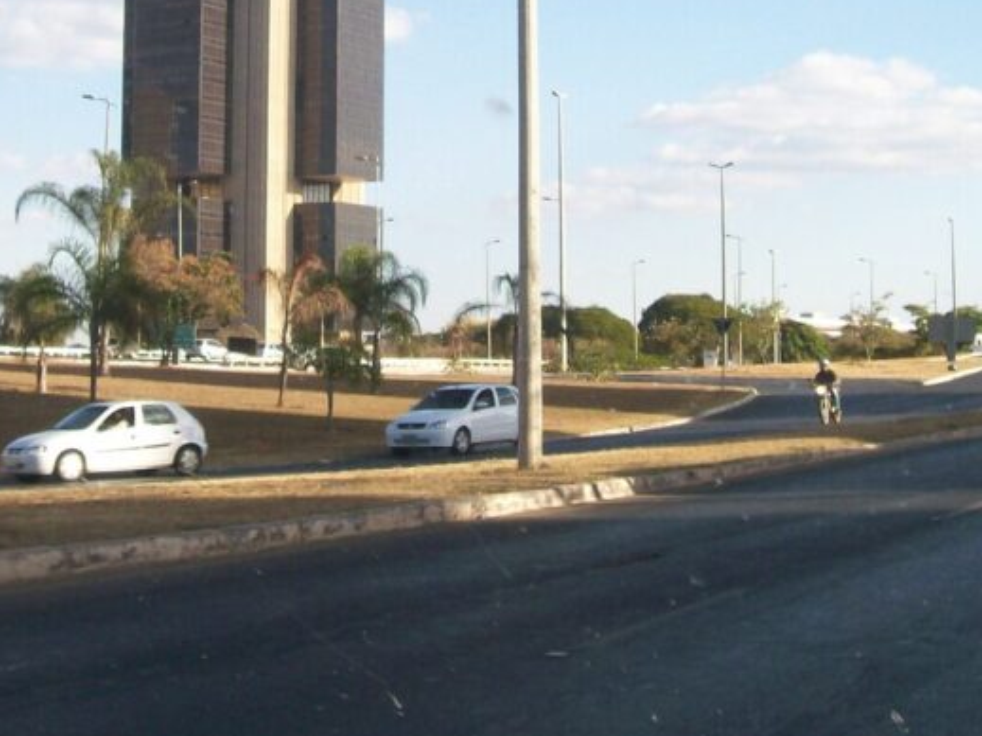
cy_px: 159
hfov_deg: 27.2
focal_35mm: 71
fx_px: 2014
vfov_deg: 20.5
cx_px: 288
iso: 80
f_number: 2.7
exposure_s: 1/202
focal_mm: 6
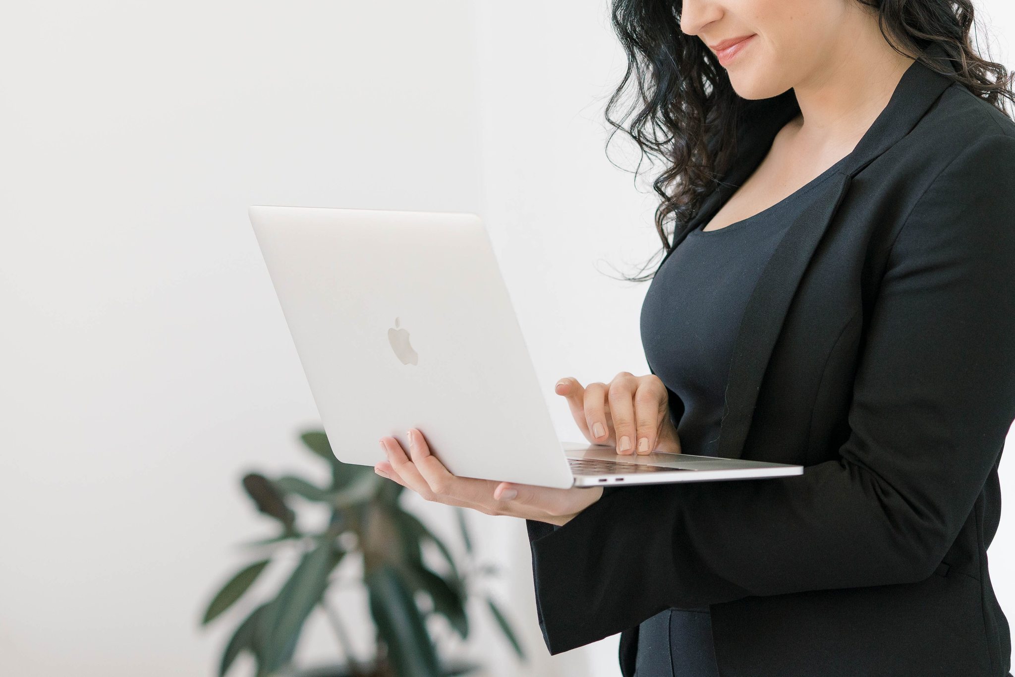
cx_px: 508
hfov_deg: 23.9
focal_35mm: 85
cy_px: 338
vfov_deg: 16.1
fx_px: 2397
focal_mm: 85
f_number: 2.5
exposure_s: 1/250
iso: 400
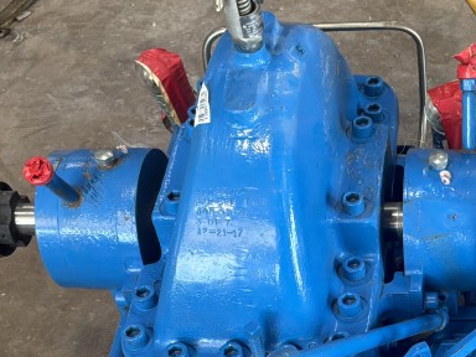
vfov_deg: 19.5
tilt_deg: -51.9
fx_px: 1004
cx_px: 447
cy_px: 373
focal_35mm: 73
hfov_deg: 25.7
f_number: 1.8
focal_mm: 3
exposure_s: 1/60
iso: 50
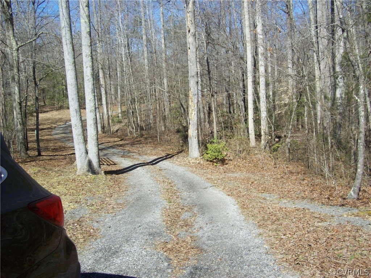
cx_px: 186
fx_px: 386
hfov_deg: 51.4
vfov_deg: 39.6
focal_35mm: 36
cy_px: 139
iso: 80
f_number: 4.8
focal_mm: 6
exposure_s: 1/313
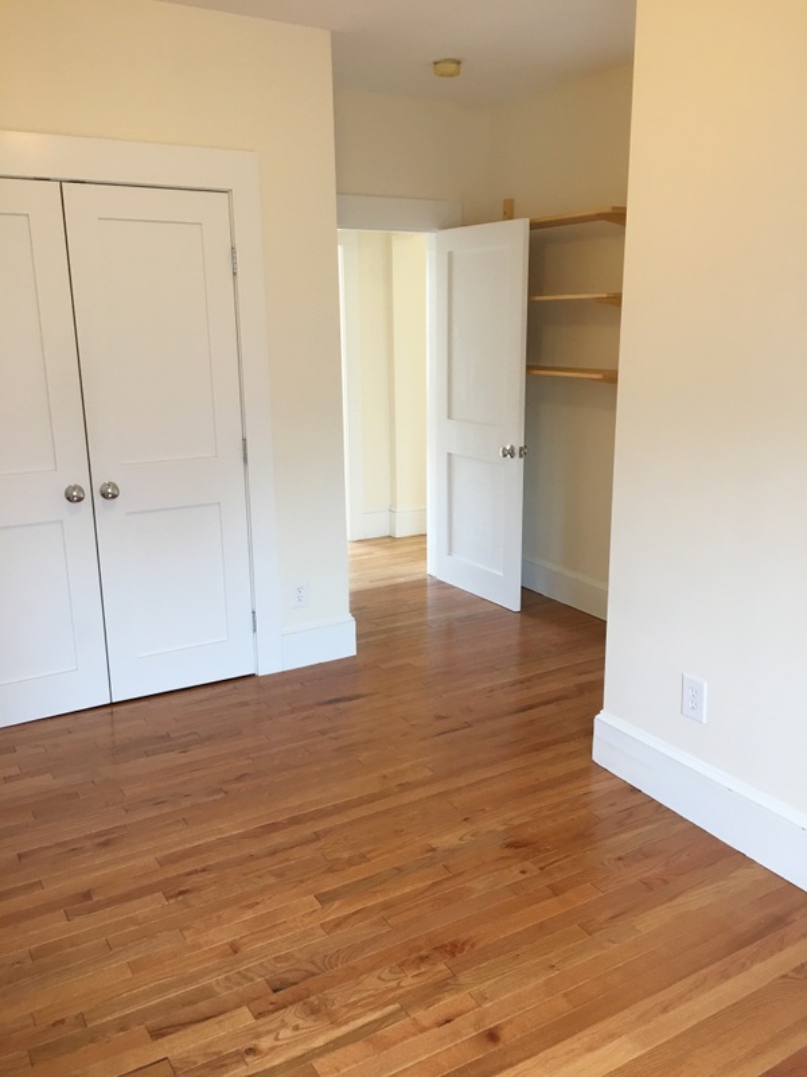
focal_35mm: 29
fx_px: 901
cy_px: 538
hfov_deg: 48.2
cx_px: 404
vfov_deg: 61.7
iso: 80
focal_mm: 4.15
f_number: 2.2
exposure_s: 1/30
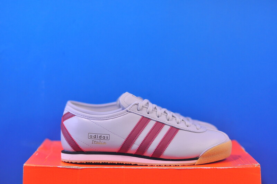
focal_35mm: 75
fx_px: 576
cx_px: 138
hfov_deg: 27.0
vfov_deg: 18.1
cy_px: 92
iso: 250
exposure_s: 1/320
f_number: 2.2
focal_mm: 50
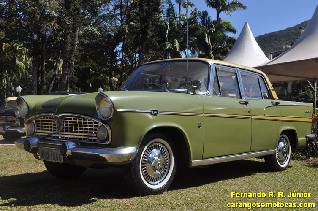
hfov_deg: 43.7
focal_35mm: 45
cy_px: 106
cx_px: 159
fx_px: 397
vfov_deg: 29.8
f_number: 9.5
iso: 200
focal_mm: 30
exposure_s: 1/350
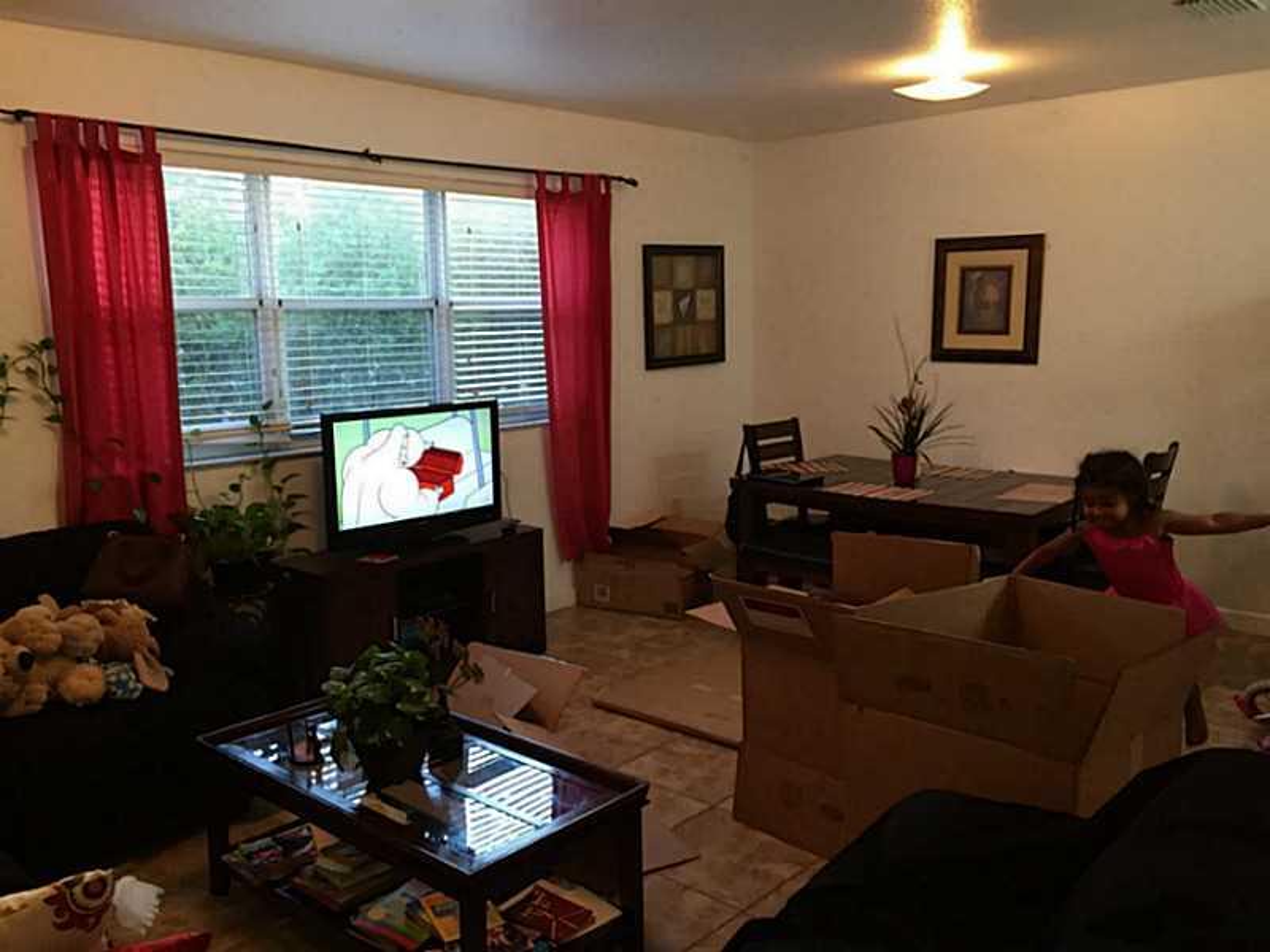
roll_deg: +1.0
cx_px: 635
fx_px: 1064
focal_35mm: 29
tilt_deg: -7.1
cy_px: 476
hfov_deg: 61.7
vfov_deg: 48.2
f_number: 2.2
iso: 125
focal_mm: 4.15
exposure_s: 1/30
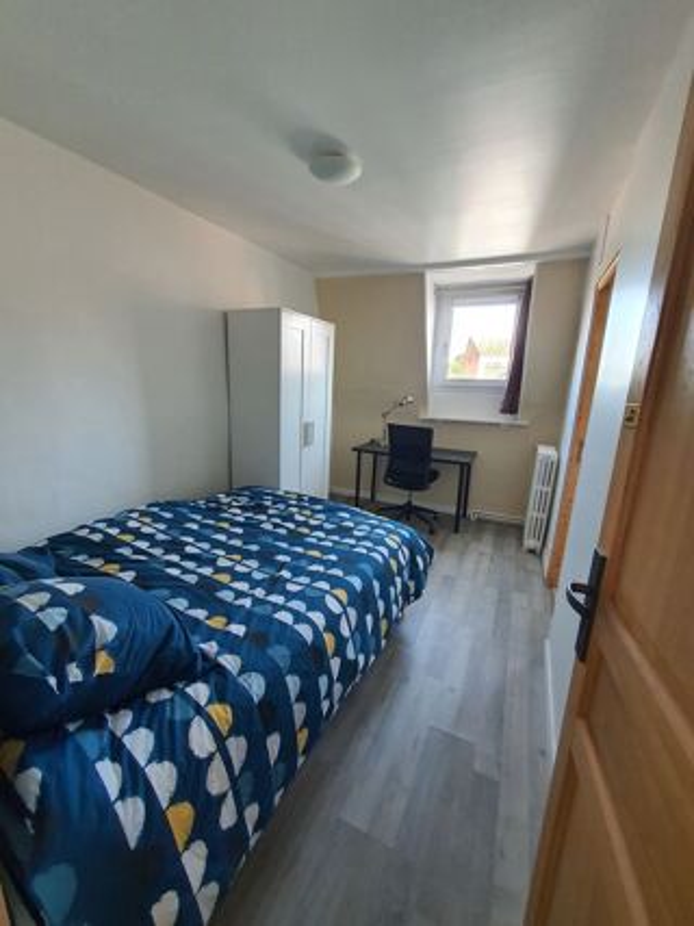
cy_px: 463
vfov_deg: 106.2
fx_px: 348
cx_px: 347
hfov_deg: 89.9
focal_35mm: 13
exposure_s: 1/50
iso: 250
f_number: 2.2
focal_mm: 1.8
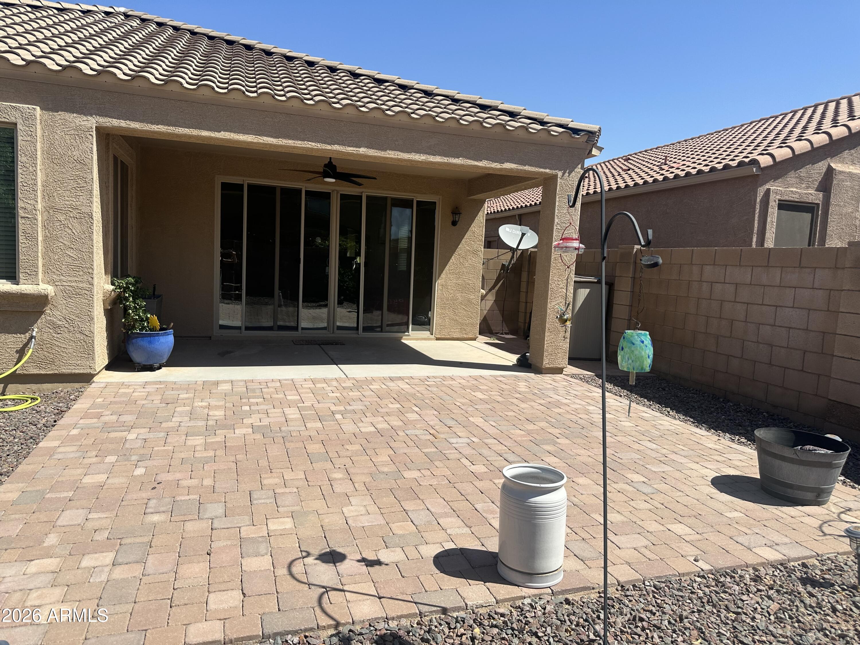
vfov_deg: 56.8
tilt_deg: -5.9
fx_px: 596
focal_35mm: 24
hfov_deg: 71.6
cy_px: 322
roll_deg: -2.7
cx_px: 430
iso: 80
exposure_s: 1/5263
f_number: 1.78
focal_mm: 6.86
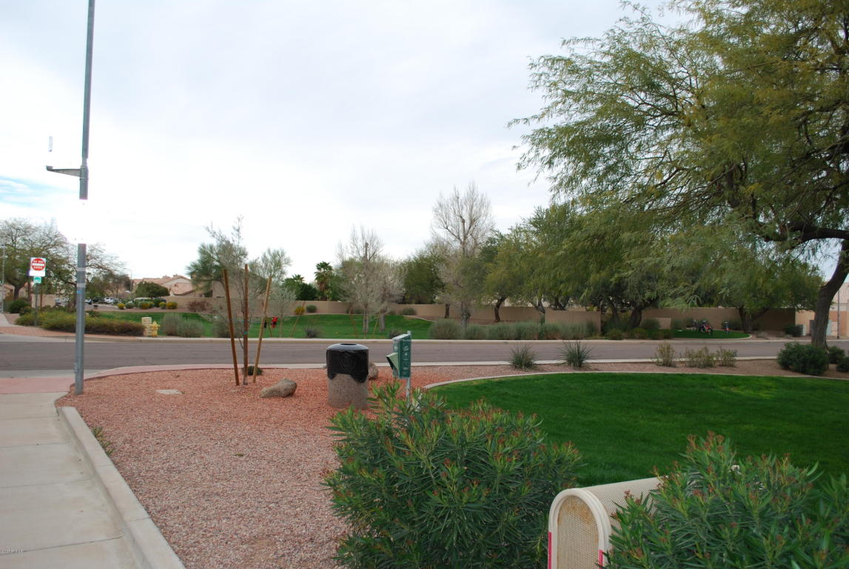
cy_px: 284
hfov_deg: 61.9
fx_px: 708
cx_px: 424
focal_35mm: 30
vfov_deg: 43.7
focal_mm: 20
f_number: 5
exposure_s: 1/200
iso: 100
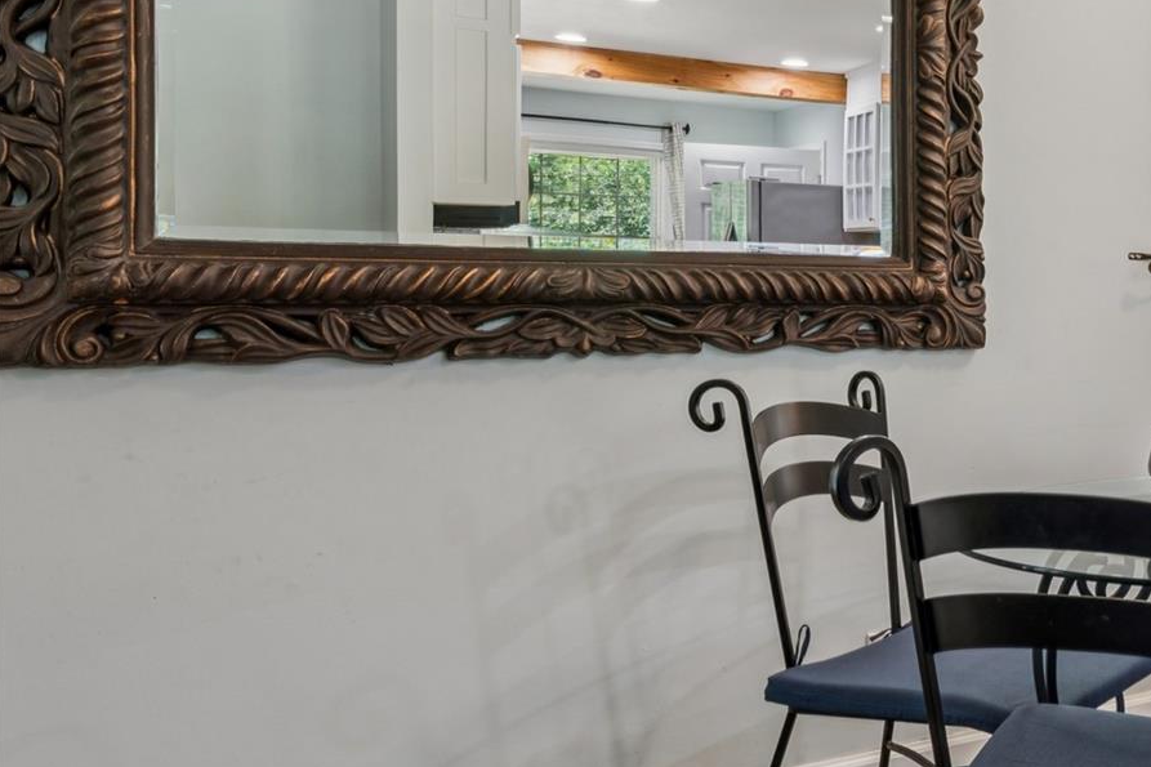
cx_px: 1315
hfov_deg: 37.9
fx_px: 1313
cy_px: 353
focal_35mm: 41
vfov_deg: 32.6
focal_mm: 17.9
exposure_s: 1/2
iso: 100
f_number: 13
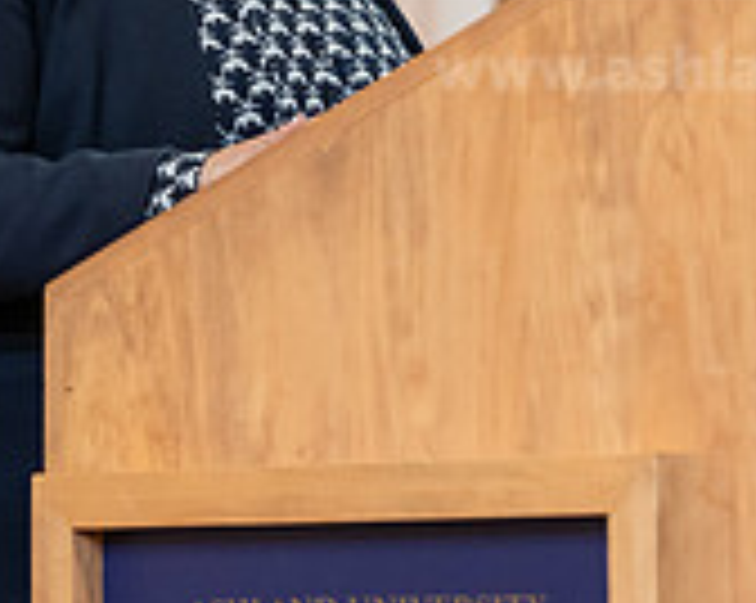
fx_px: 7263
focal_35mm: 325
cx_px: 230
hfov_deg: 6.0
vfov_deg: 4.8
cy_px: 164
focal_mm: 100
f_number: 3.2
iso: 1600
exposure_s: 1/200
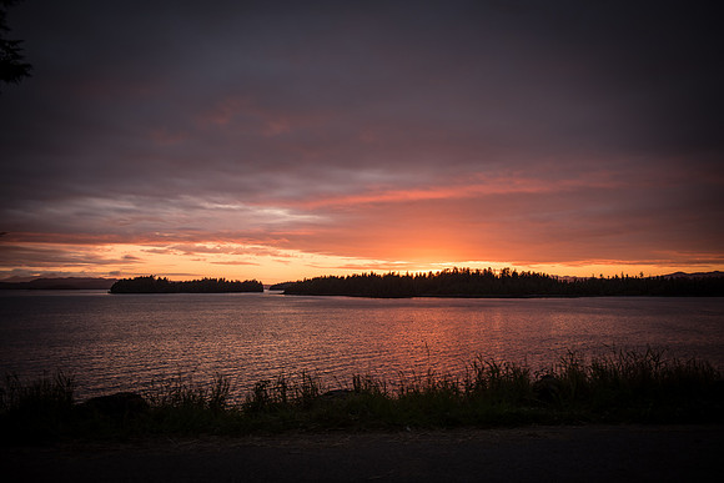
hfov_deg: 54.4
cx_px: 362
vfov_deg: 37.9
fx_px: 704
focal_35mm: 35
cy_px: 242
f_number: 2.8
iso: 100
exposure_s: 1/250
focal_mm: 35
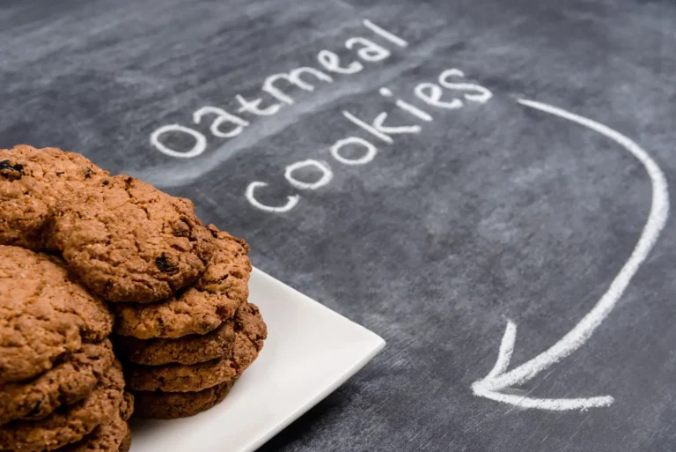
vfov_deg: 24.7
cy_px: 226
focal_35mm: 55
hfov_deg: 36.2
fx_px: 1033
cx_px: 338
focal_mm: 55
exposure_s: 1/160
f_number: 7.1
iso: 200
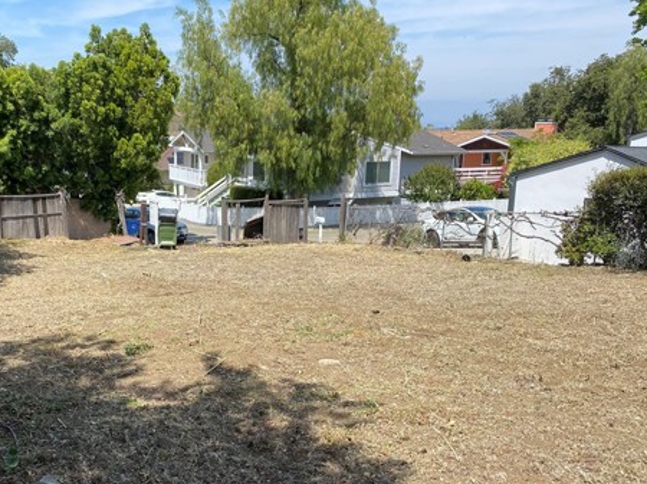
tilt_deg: -13.3
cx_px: 197
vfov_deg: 38.6
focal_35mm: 37
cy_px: 273
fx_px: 691
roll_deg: +0.6
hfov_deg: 49.0
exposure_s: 1/2028
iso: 32
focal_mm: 4.25
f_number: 1.8
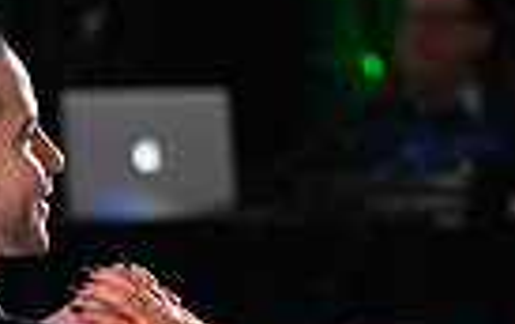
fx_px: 11678
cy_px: 671
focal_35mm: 831
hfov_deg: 2.5
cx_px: 460
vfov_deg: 1.6
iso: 6400
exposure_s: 1/400
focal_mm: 193
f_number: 4.5
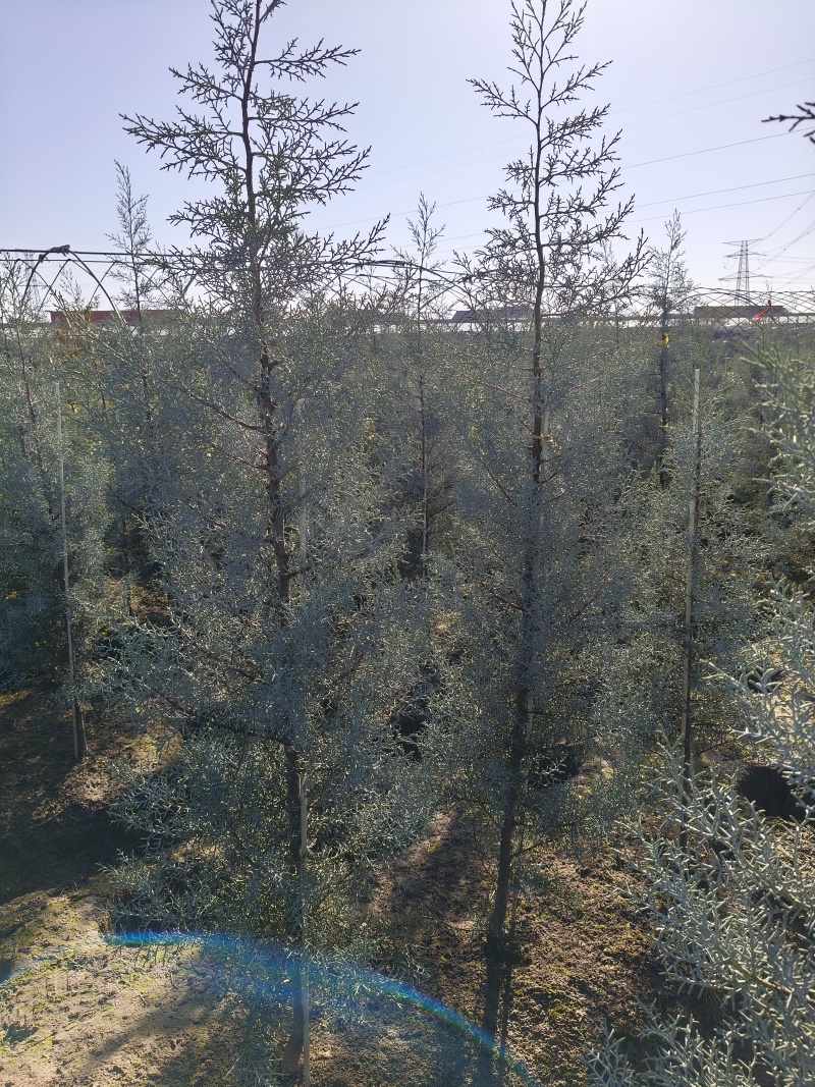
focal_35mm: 26
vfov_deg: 67.3
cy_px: 544
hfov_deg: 53.1
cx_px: 408
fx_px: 816
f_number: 1.8
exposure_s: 1/3408
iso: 80
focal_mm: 4.84
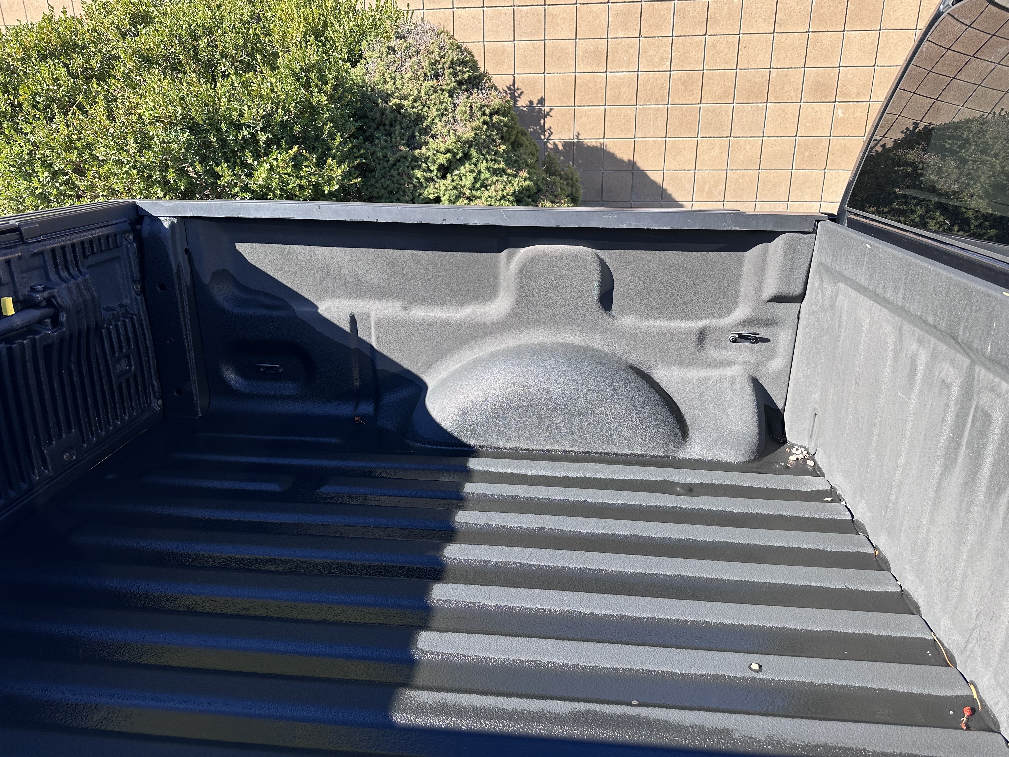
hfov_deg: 71.6
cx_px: 504
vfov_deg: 56.8
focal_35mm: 24
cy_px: 378
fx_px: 700
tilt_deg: -19.9
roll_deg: +0.4
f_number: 1.78
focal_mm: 6.86
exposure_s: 1/756
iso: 80
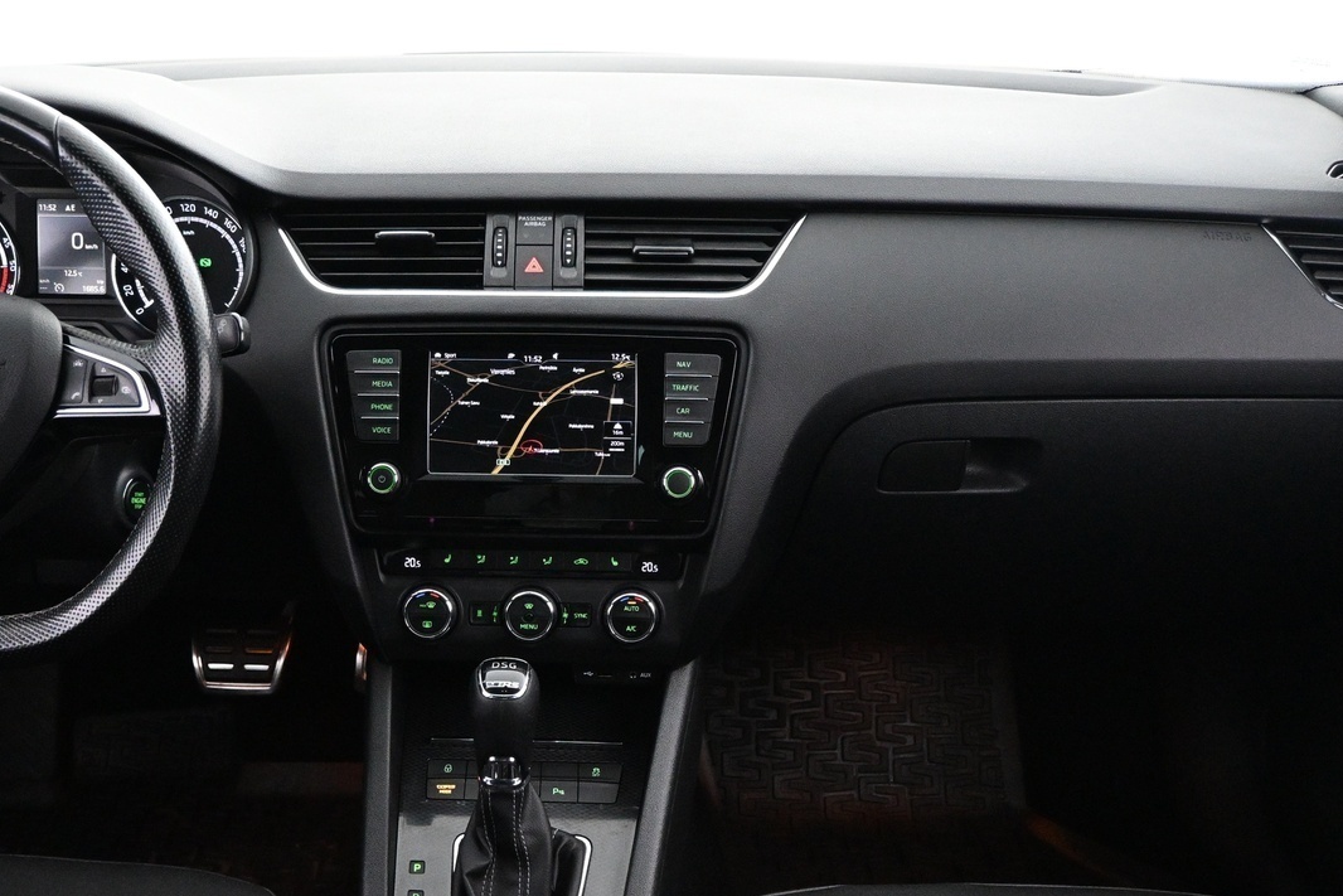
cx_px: 537
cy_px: 597
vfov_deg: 34.1
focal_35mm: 39
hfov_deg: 49.5
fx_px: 1446
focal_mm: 17
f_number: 3.5
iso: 4500
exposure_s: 1/60
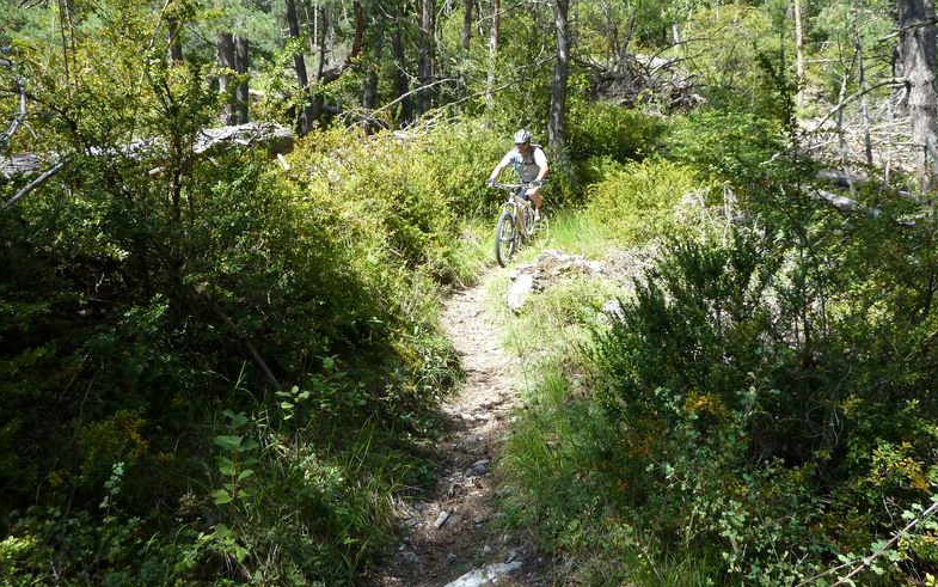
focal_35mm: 27
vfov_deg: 45.9
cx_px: 476
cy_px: 252
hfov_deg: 68.4
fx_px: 690
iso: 80
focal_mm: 4.1
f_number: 4
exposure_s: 1/125
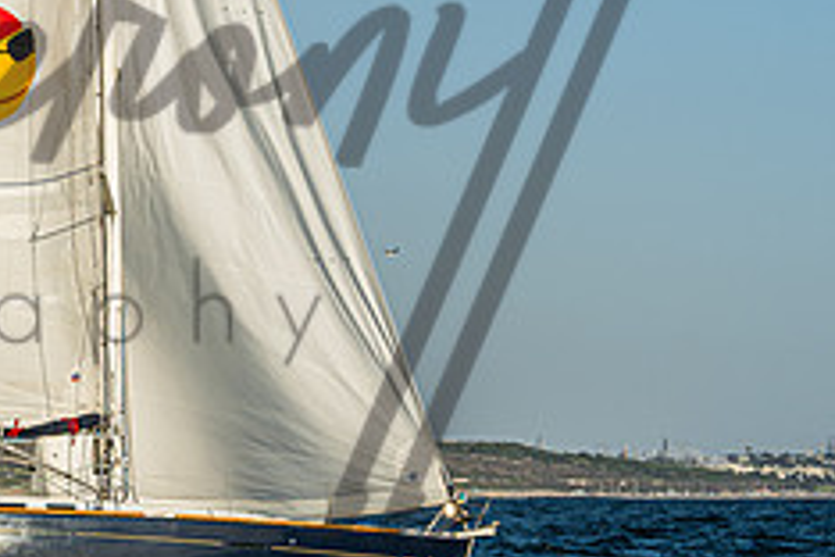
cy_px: -3
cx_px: 60
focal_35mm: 189
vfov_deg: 7.2
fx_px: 4383
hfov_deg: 10.8
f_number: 6
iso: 100
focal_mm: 61
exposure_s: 1/1250
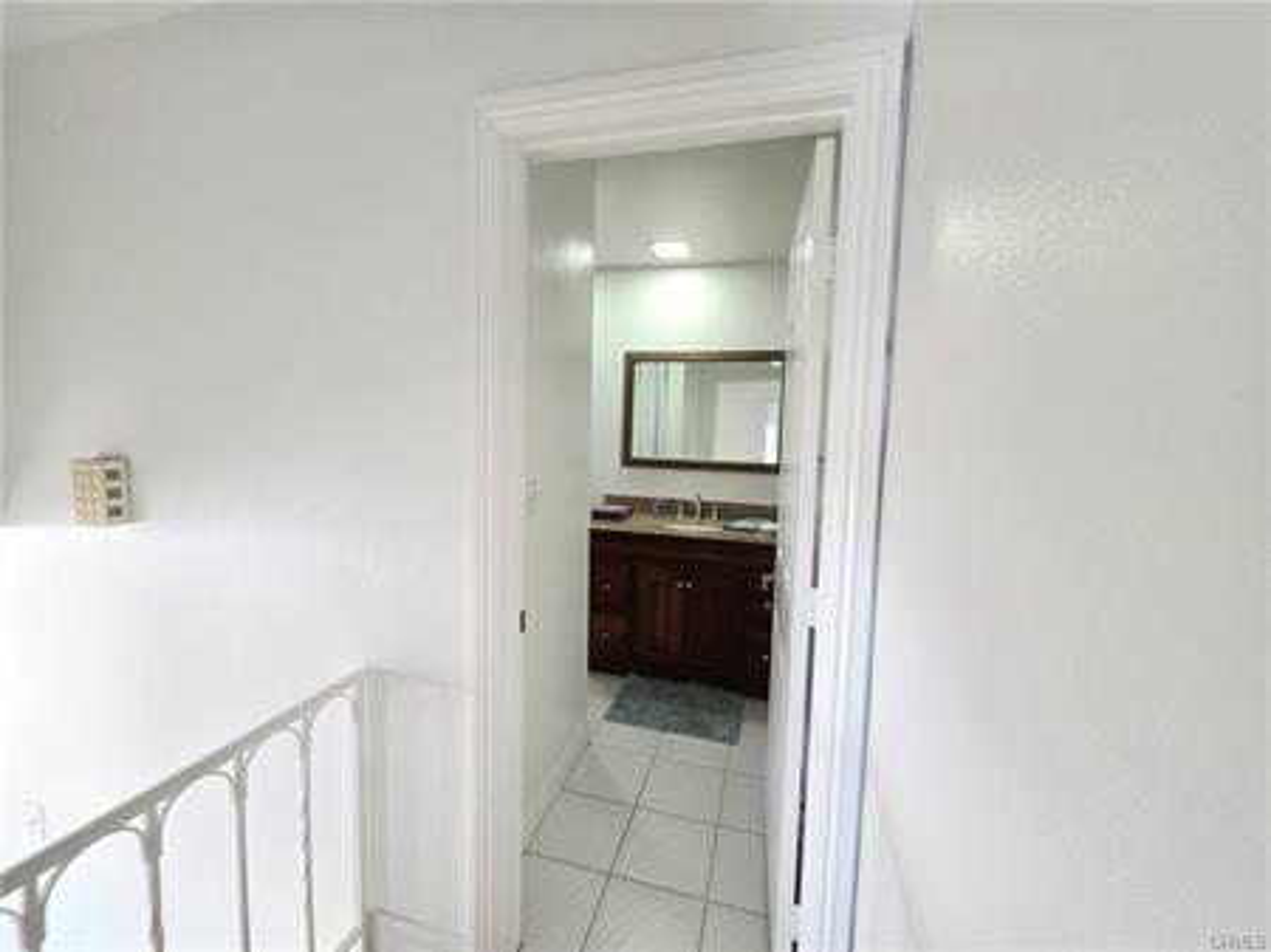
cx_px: 636
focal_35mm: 13
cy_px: 476
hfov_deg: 106.2
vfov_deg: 89.9
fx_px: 477
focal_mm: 2.2
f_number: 1.9
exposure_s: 1/60.2
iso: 200
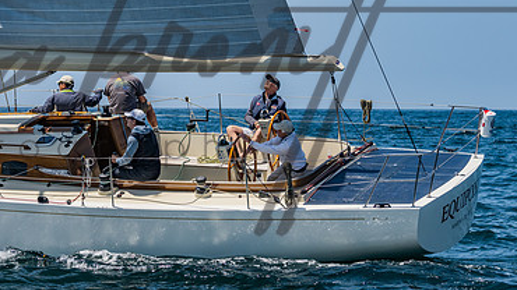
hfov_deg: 11.6
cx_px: 193
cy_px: 43
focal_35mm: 186
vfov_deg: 6.5
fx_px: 2549
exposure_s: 1/2000
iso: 250
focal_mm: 112
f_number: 6.3
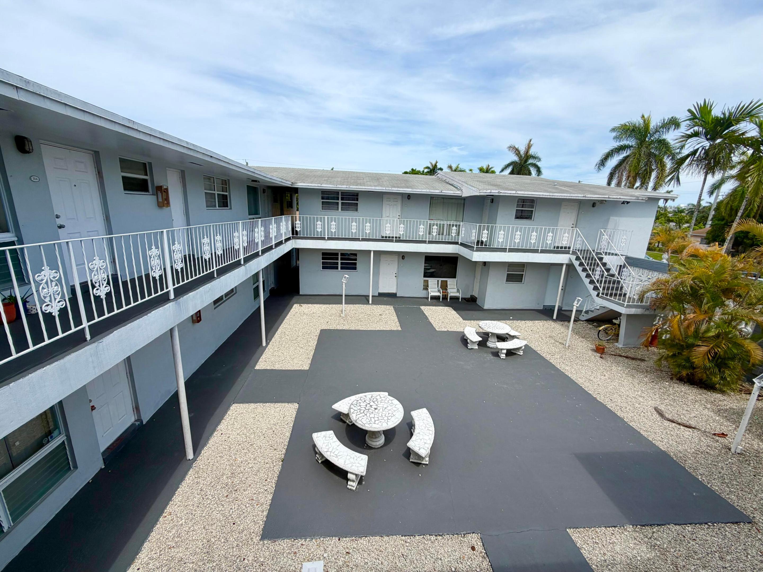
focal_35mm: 14
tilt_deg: -14.4
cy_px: 286
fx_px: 309
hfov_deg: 102.1
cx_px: 382
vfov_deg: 85.7
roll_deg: -2.6
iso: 20
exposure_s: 1/985
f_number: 2.2
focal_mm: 2.22
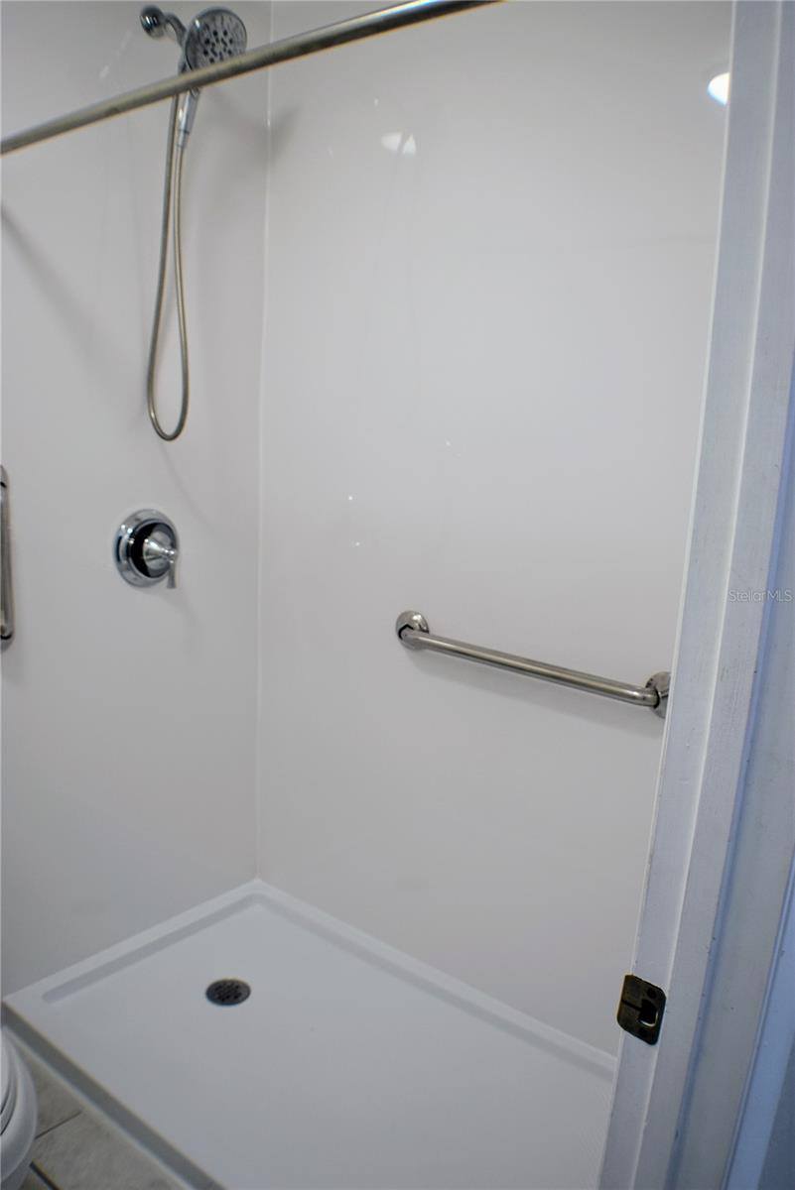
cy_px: 595
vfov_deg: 53.1
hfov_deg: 36.9
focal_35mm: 36
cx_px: 398
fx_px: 1191
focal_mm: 24
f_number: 4.5
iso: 400
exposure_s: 1/80
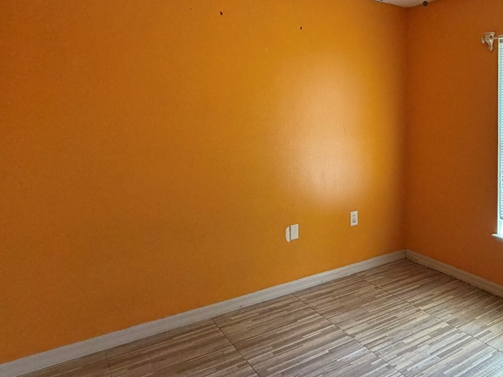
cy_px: 107
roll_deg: -0.6
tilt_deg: +0.7
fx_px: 407
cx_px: 365
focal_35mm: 28
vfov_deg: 48.3
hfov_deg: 60.6
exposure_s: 1/84
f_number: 2.2
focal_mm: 2.22
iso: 320
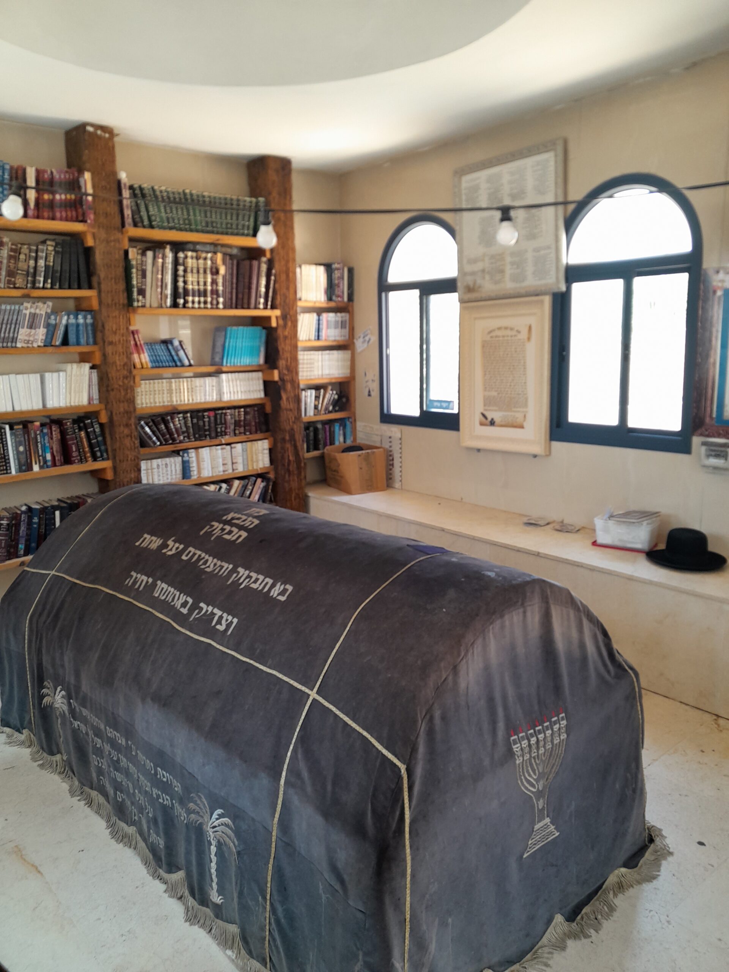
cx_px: 364
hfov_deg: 51.4
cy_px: 486
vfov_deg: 65.3
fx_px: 758
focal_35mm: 27
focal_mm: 4
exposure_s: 1/50
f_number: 1.8
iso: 80
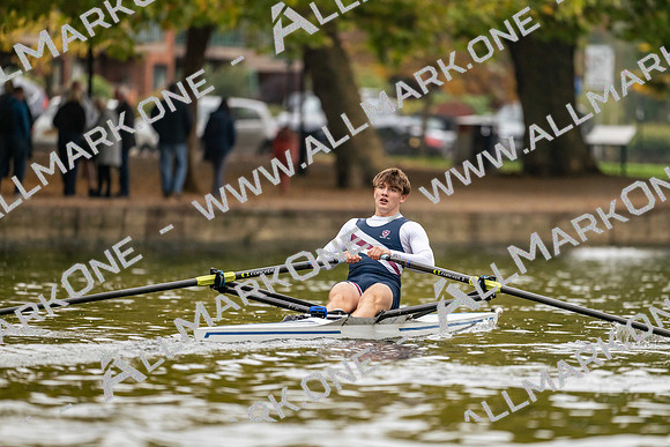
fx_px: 7446
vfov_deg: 3.4
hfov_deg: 5.2
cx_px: 335
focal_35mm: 400
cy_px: 224
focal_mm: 400
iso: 2200
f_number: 4.5
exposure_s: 1/2500
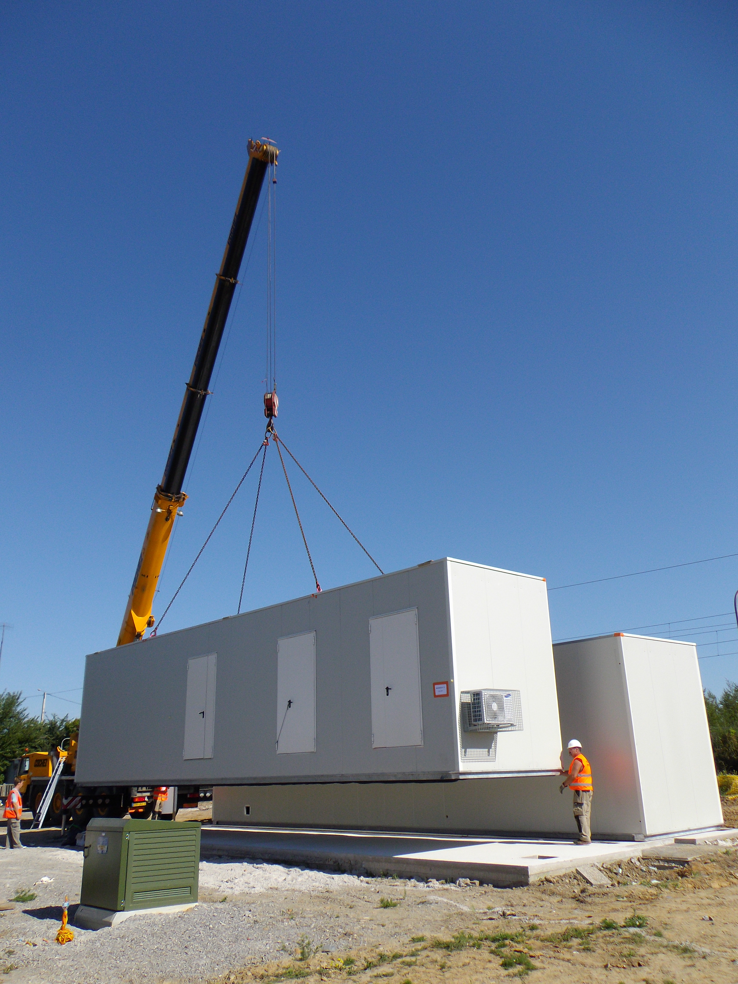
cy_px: 492
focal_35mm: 28
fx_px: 796
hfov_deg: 49.7
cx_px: 369
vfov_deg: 63.4
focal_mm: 5
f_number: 3.1
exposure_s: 1/1600
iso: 100
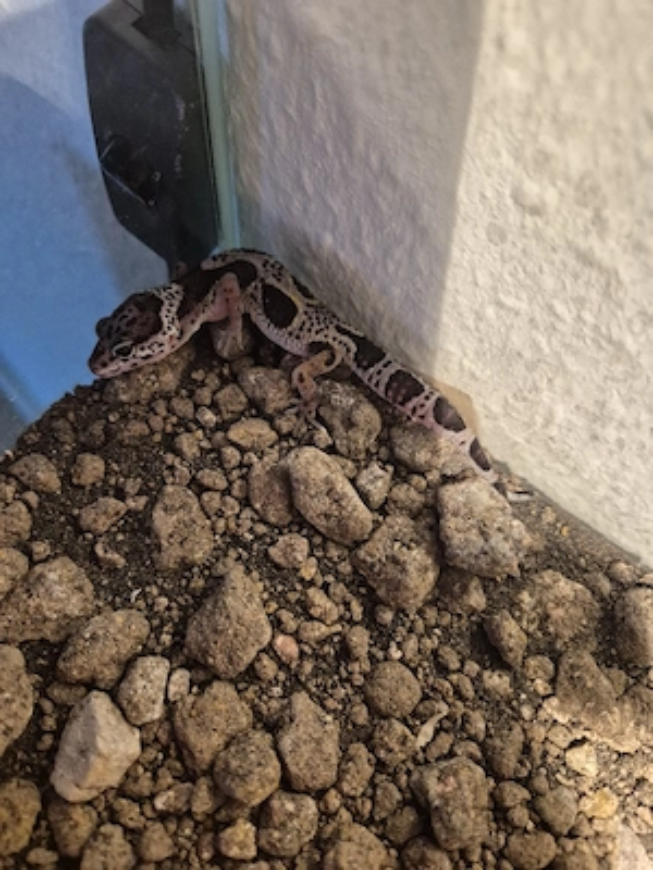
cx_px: 326
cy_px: 435
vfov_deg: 73.9
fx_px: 578
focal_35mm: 23
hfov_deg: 58.9
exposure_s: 1/100
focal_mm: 5.4
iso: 800
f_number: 1.8
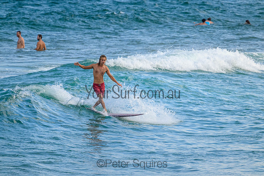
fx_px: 5868
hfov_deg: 2.6
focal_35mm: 800
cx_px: 132
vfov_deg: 1.7
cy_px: 88
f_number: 11
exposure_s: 1/2000
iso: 2000
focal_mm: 800
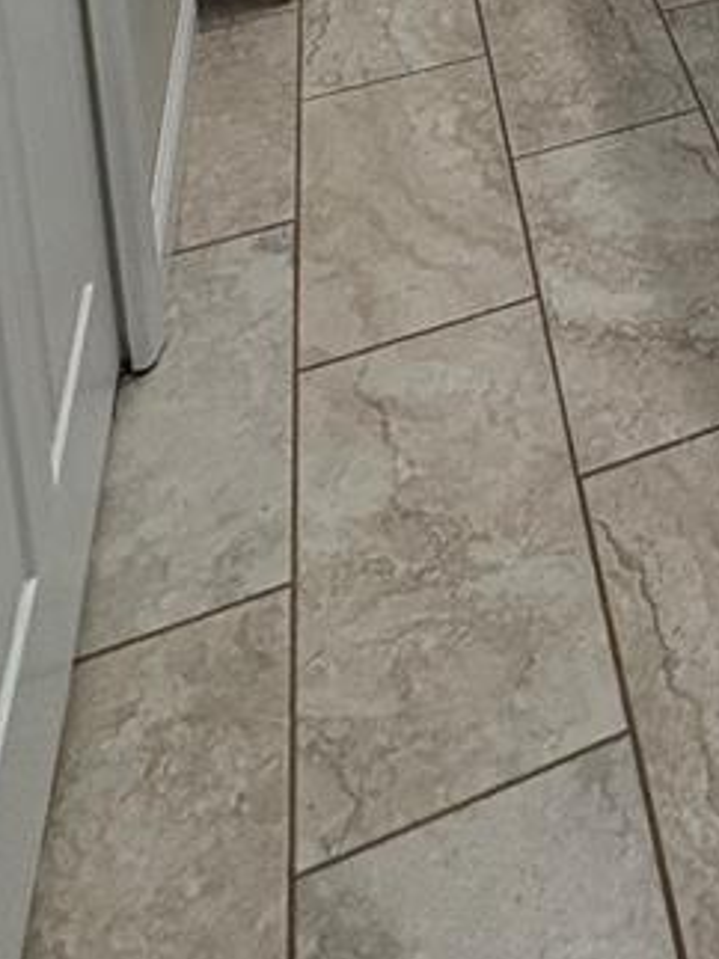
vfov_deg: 25.3
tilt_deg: -8.6
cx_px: 930
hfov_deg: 24.5
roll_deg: +1.1
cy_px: -561
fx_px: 1441
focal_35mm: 52
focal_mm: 2.22
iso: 160
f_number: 2.2
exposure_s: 1/120
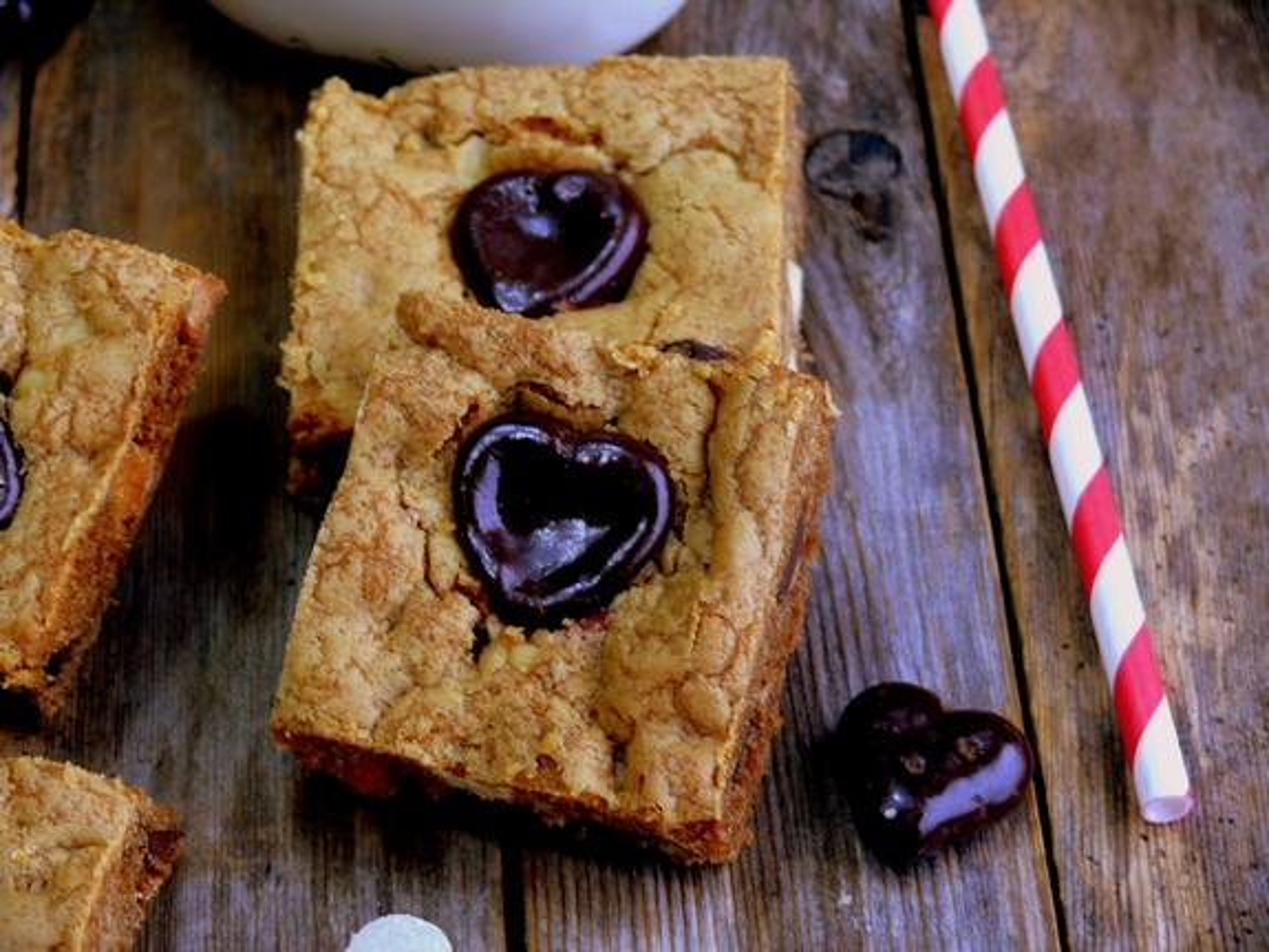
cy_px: 476
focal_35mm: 96
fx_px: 3519
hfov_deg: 20.4
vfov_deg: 15.4
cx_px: 634
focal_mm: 20.3
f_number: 3.2
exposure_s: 1/30
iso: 100
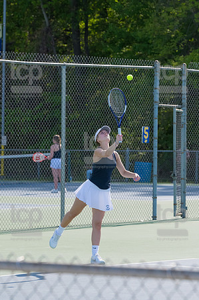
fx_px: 1803
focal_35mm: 217
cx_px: 100
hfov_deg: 6.3
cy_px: 150
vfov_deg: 9.5
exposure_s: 1/2000
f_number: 5.6
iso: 1000
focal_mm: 145
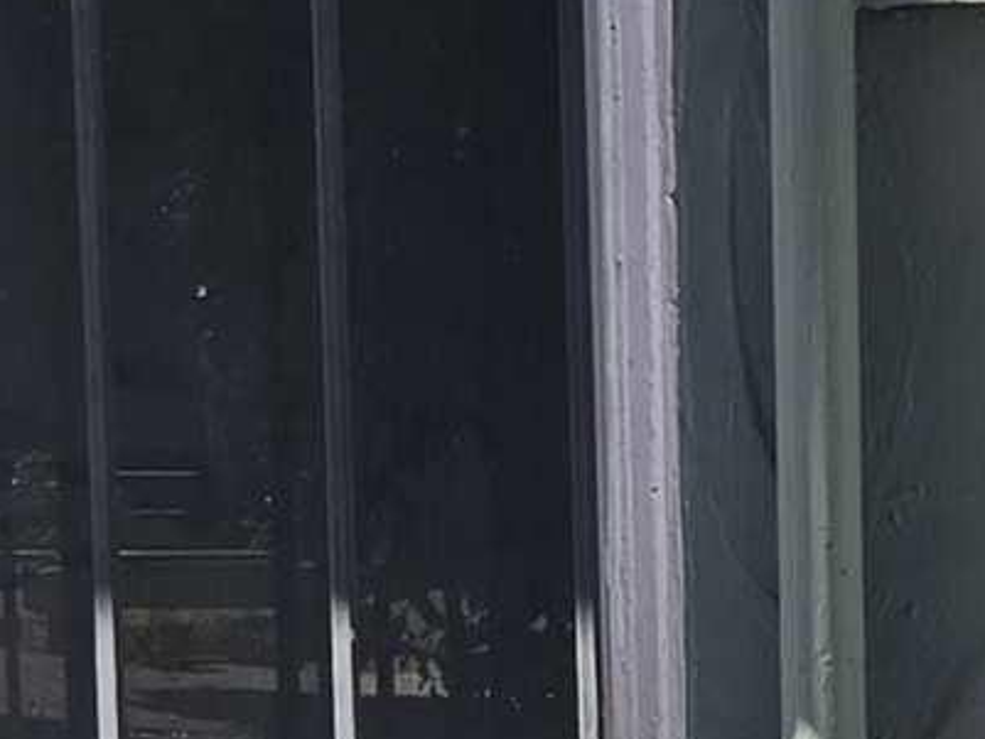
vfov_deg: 8.4
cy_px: 756
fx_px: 5010
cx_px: 1054
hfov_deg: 11.1
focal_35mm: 176
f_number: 1.8
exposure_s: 1/1714
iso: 80
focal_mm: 5.4
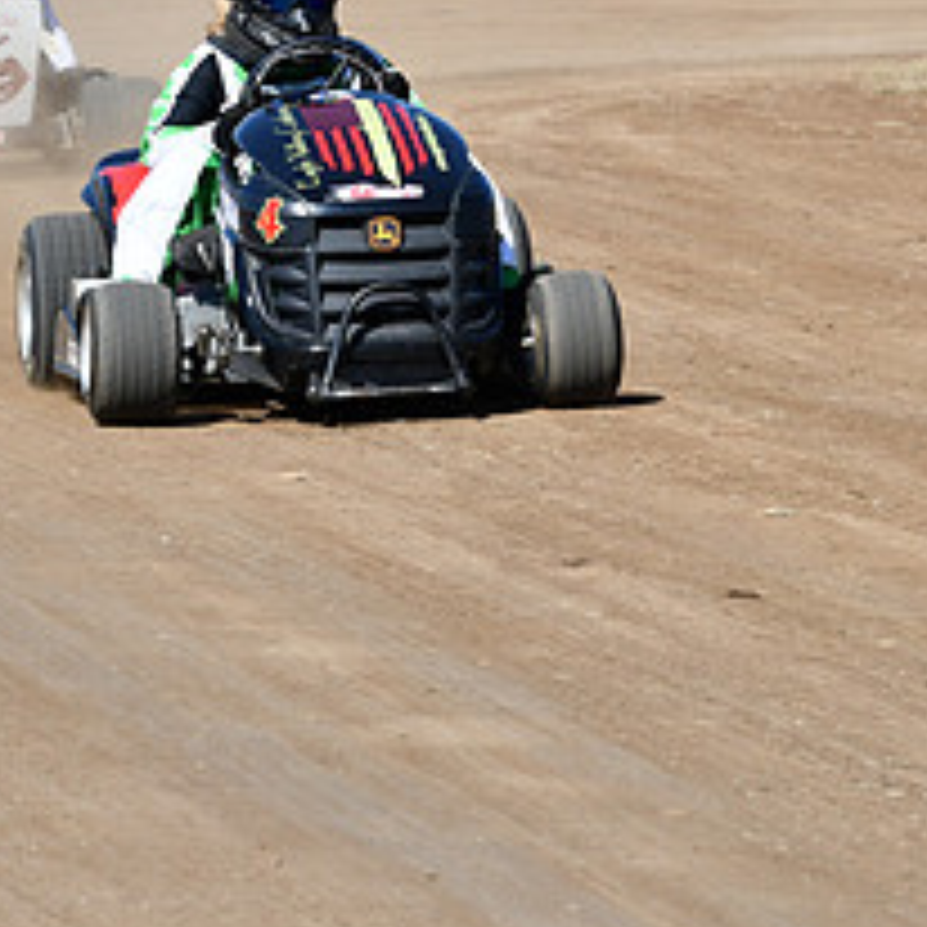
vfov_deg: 5.4
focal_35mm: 323
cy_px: 277
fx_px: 9786
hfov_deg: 5.4
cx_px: 738
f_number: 8
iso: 100
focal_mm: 90
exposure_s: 1/250
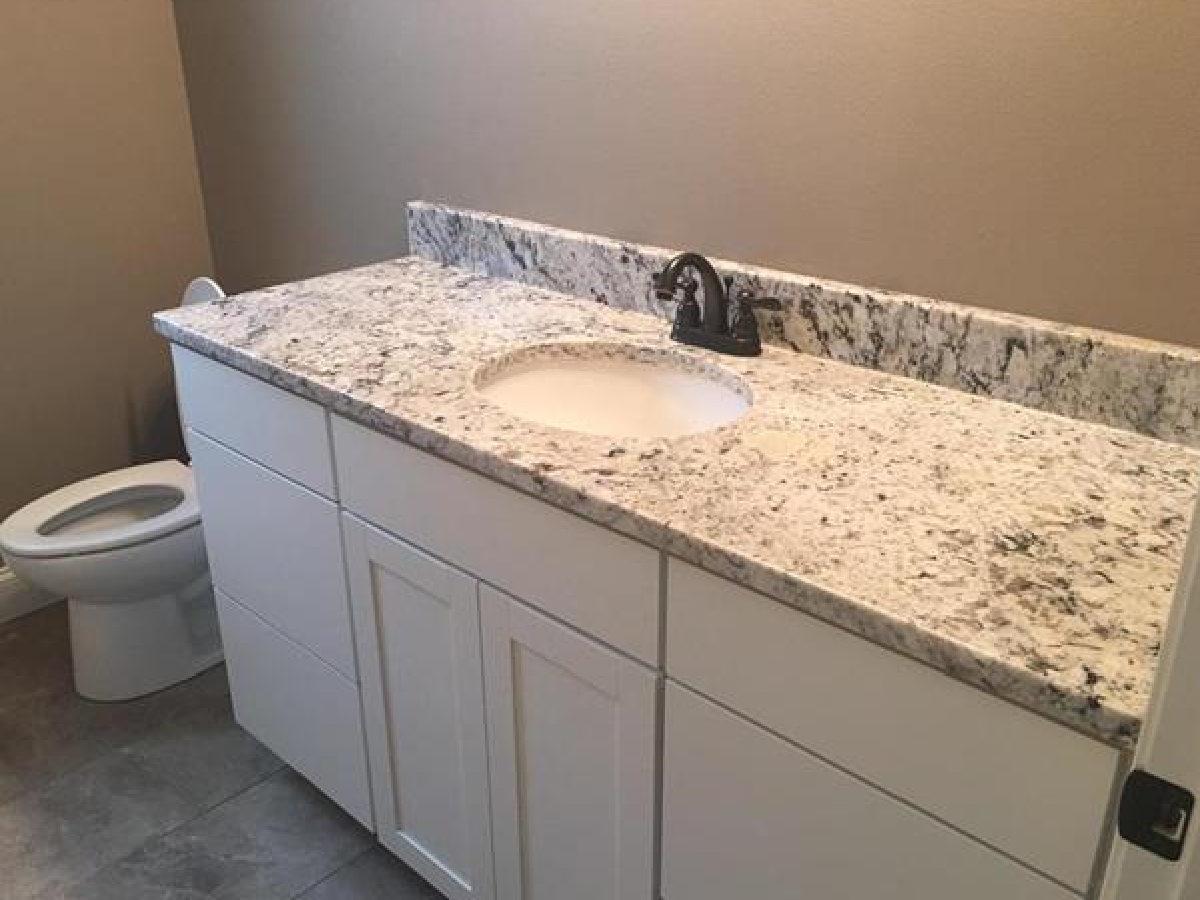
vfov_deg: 45.4
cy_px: 467
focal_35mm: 31
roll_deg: +1.6
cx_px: 577
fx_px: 1074
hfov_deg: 58.3
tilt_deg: -23.9
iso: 50
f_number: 2.2
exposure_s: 1/15
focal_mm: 4.15
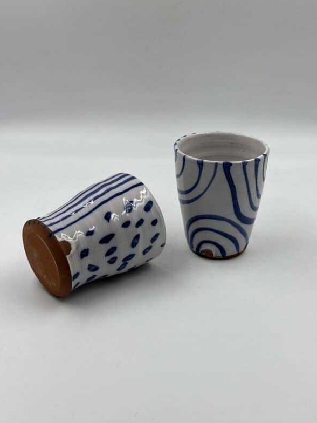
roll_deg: -1.5
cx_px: 156
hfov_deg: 29.7
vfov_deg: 38.9
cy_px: 213
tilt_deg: -27.3
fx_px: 598
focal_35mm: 49
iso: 64
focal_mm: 6.86
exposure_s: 1/612
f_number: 1.78
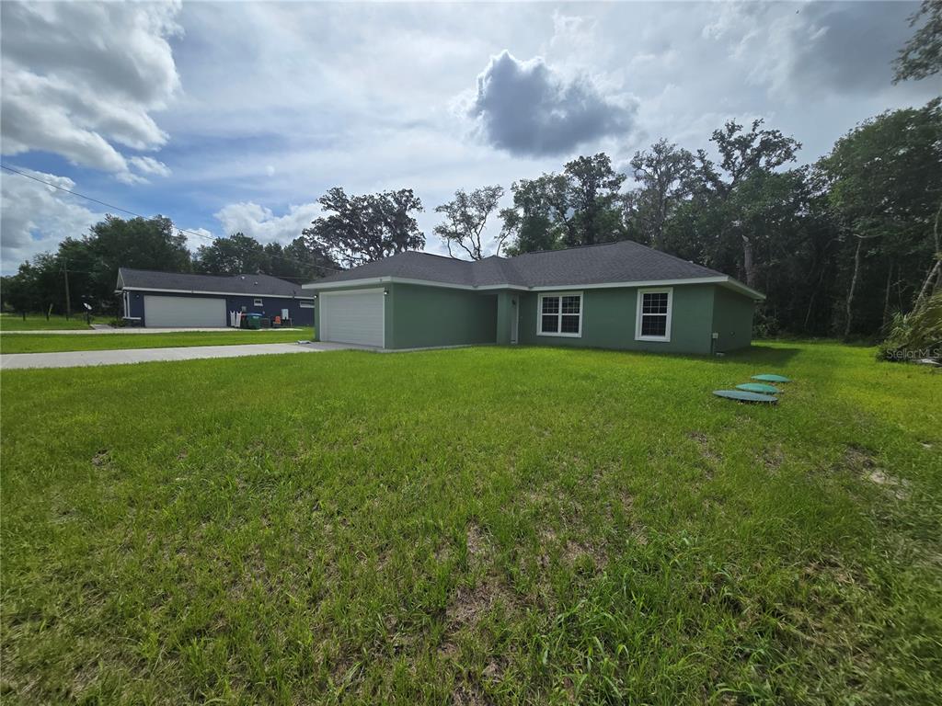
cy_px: 353
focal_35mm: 13
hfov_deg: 106.2
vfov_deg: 89.9
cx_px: 471
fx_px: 354
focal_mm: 2.2
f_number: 2.2
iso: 50
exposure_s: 1/4337
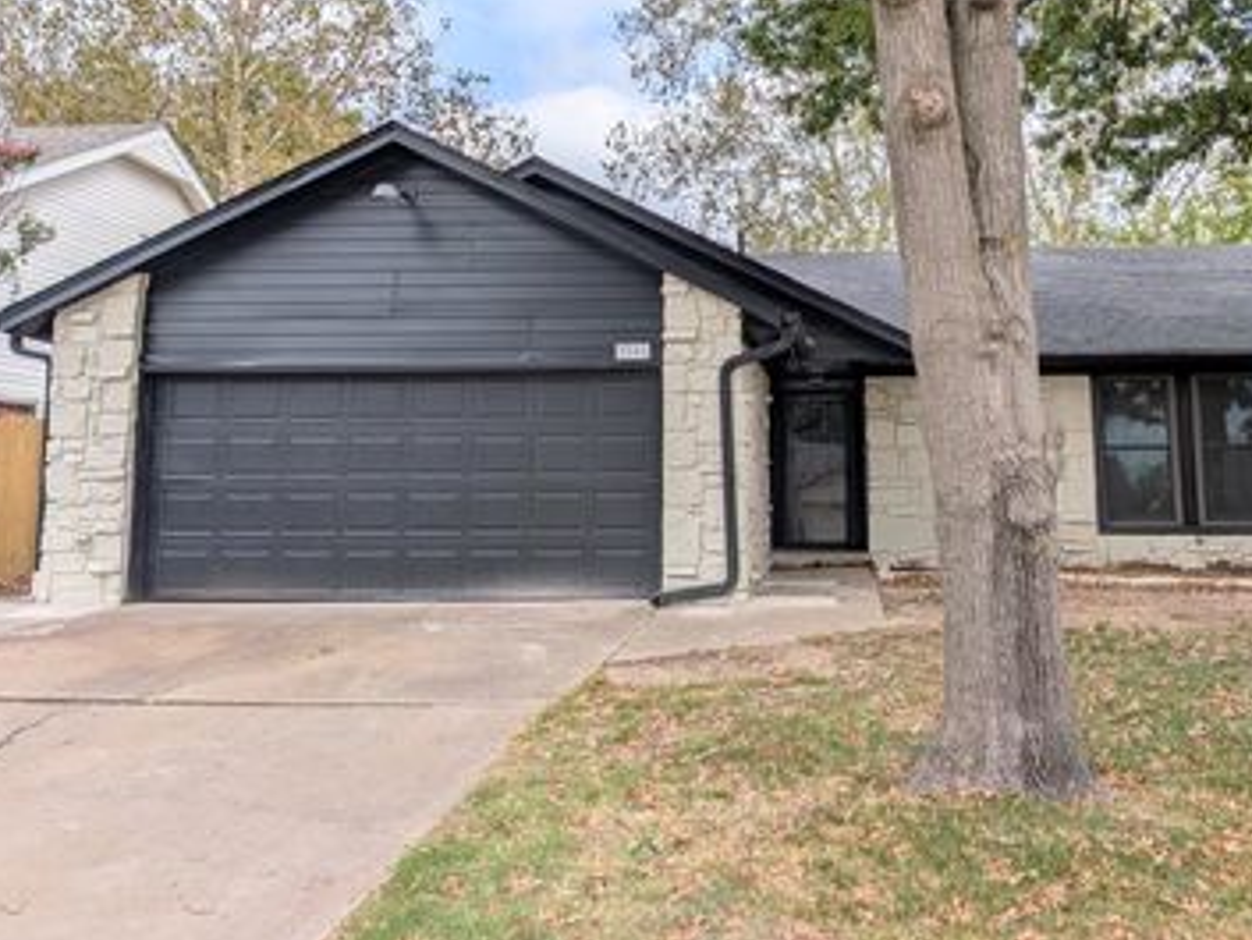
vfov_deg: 41.4
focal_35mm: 34
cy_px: 332
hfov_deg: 53.1
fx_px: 1230
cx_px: 809
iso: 29
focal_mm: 4.53
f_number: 1.7
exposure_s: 1/1511
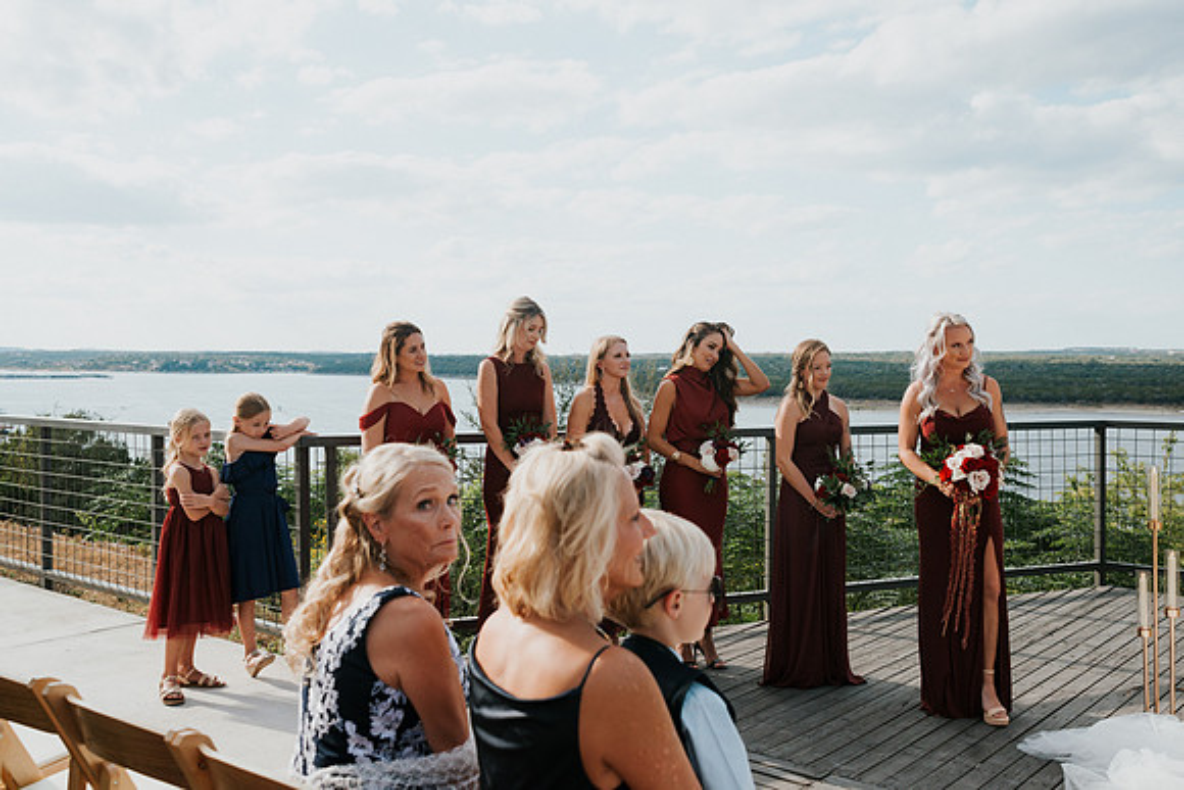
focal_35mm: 35
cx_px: 593
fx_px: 1166
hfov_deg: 53.8
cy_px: 392
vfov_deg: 37.4
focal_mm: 35
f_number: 5.6
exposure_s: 1/2000
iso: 200
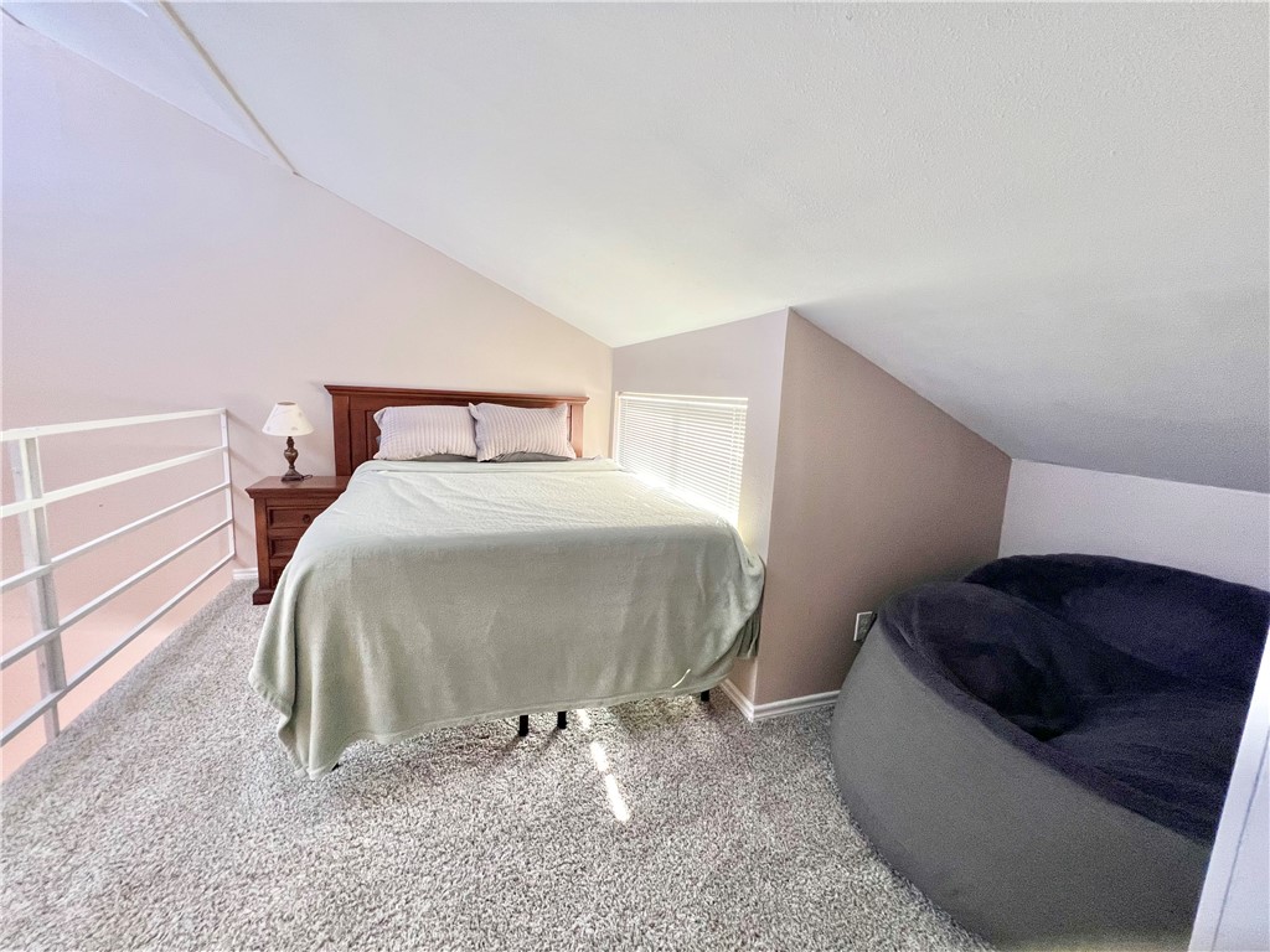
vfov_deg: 89.9
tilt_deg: -9.9
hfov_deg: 106.2
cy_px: 476
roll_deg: -3.2
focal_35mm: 13
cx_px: 635
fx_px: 477
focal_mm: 1.57
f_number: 1.8
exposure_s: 1/60
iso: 160
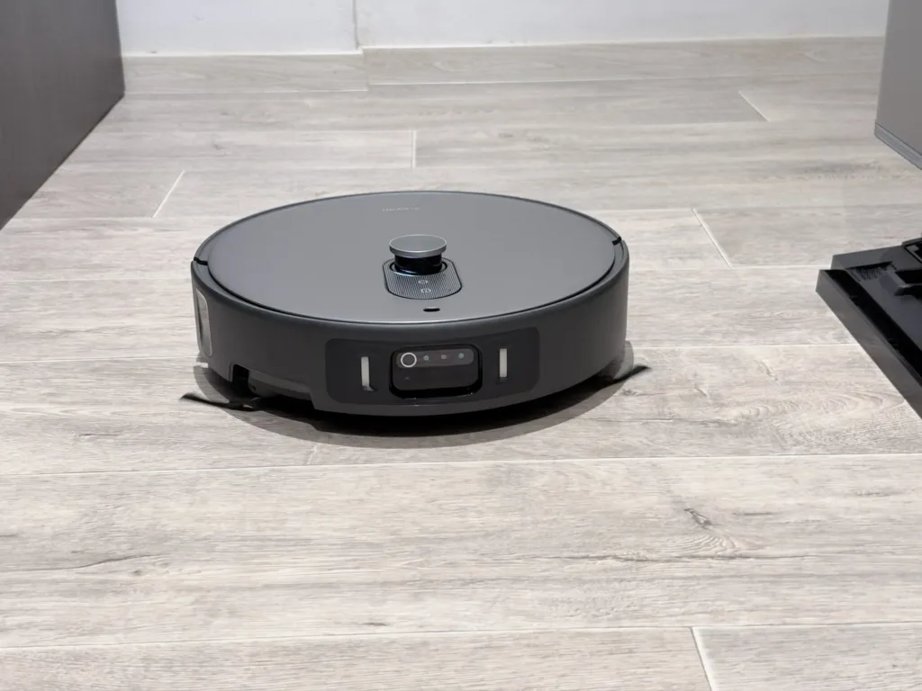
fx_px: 1278
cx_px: 461
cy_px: 346
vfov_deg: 30.3
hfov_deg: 39.7
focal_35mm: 48
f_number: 1.48
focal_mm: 6.93
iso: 200
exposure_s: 1/33
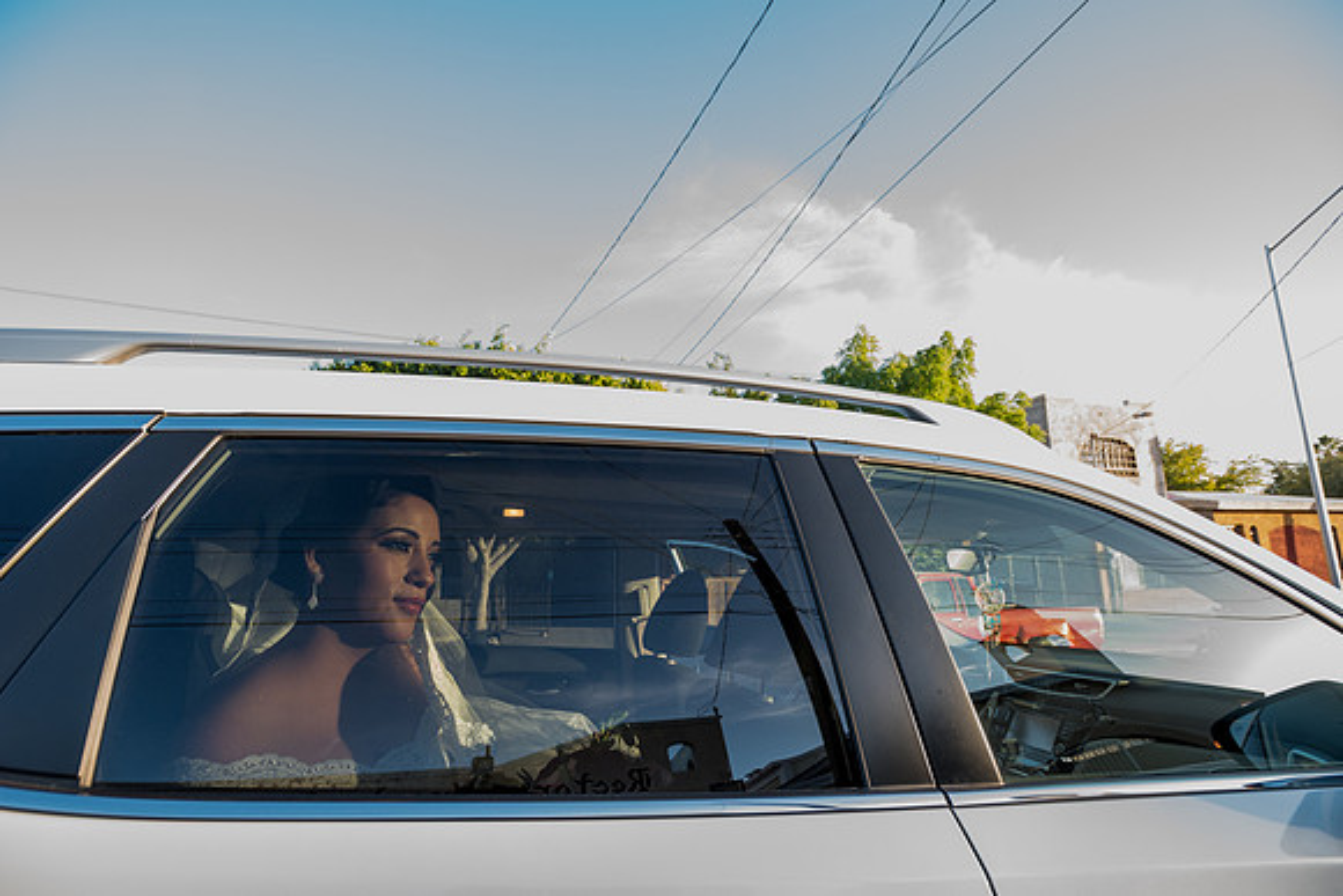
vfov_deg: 70.5
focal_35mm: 17
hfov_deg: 93.3
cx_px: 672
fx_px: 634
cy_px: 448
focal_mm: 17
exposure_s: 1/200
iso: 1000
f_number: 3.5
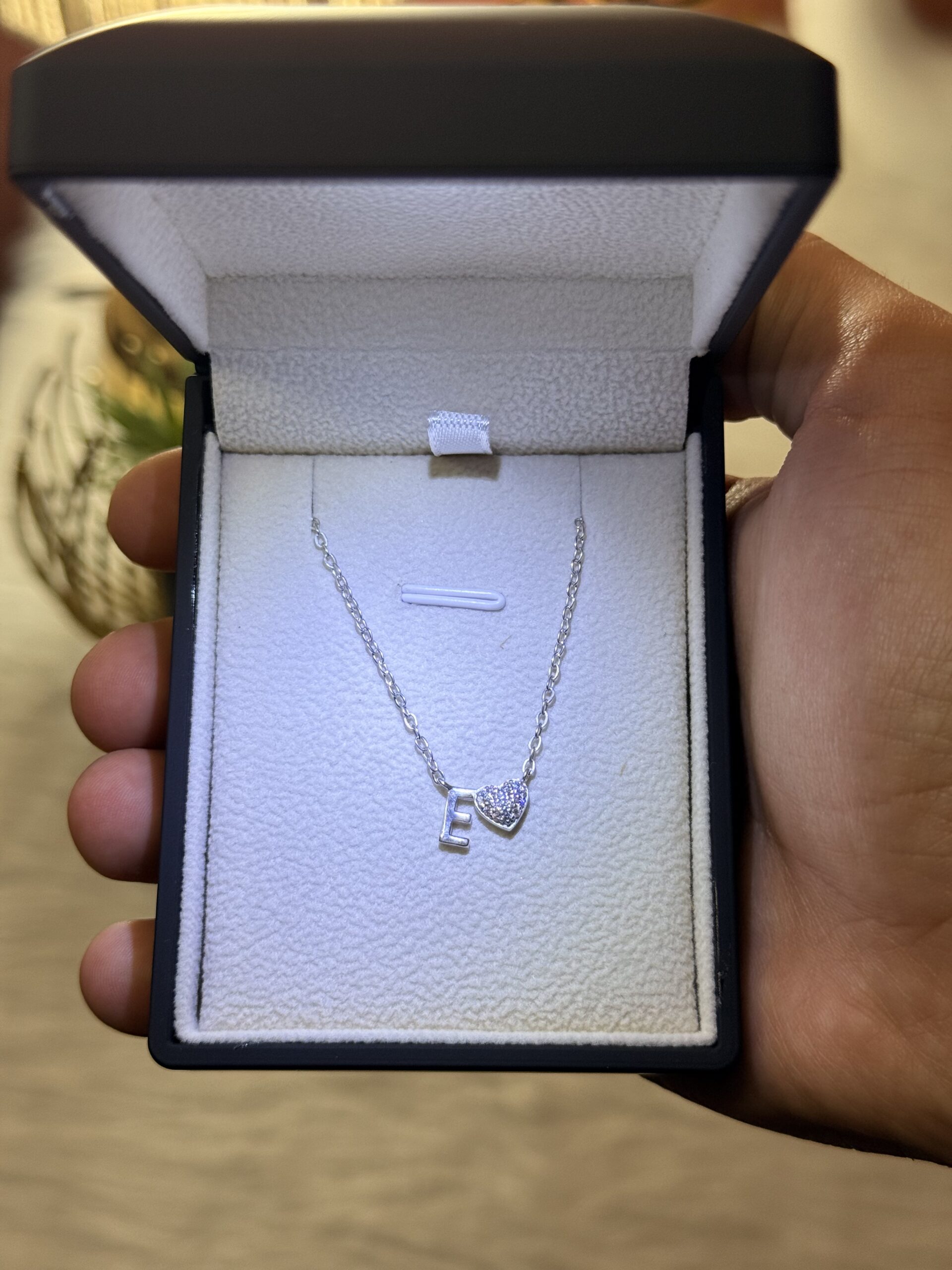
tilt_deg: -47.8
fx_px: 1760
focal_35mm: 48
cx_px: 476
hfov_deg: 30.3
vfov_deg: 39.7
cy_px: 635
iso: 50
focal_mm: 6.76
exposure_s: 1/100
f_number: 1.78
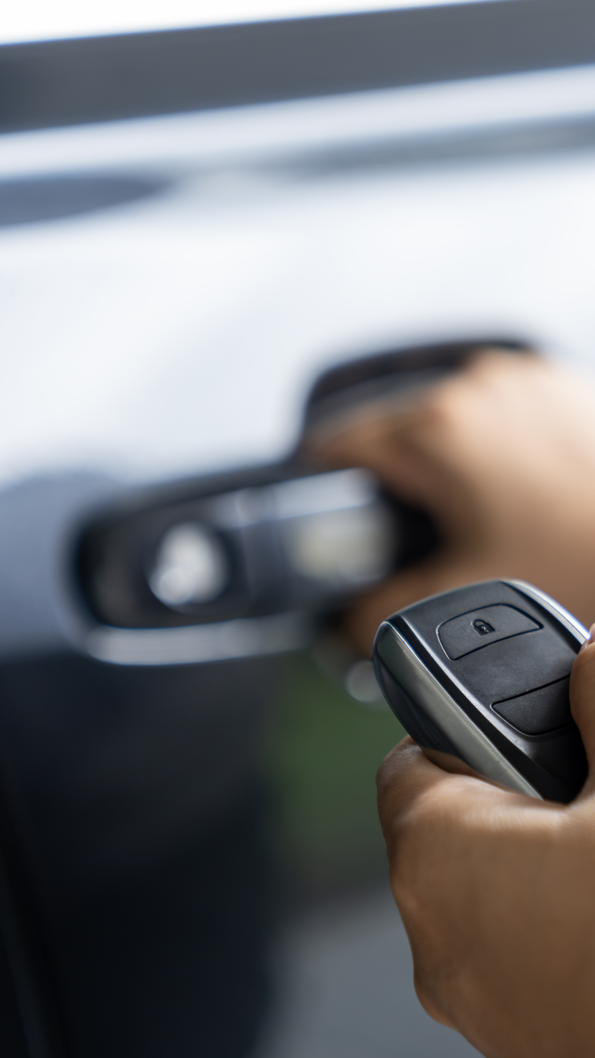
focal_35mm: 111
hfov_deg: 10.7
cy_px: 529
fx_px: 3113
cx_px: 749
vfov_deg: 19.3
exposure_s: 1/100
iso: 800
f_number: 3.2
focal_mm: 70
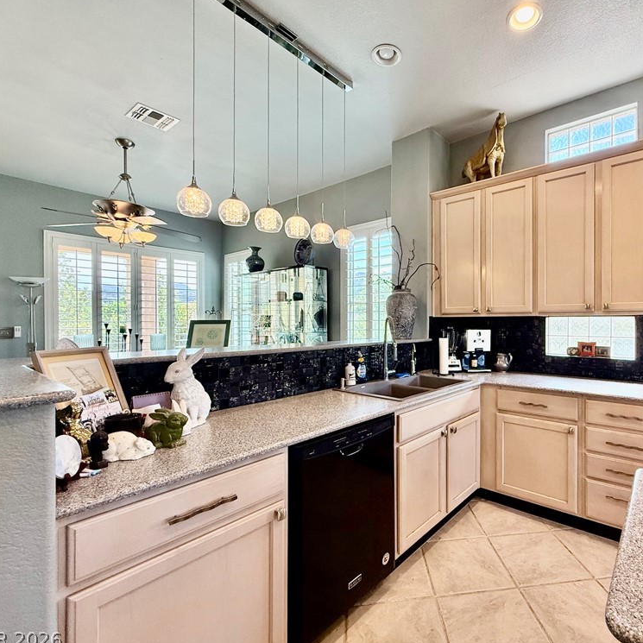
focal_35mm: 17
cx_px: 409
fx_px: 357
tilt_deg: +0.9
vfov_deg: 84.0
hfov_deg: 82.1
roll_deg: +0.1
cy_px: 322
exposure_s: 1/120
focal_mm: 2.22
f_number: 2.2
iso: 200
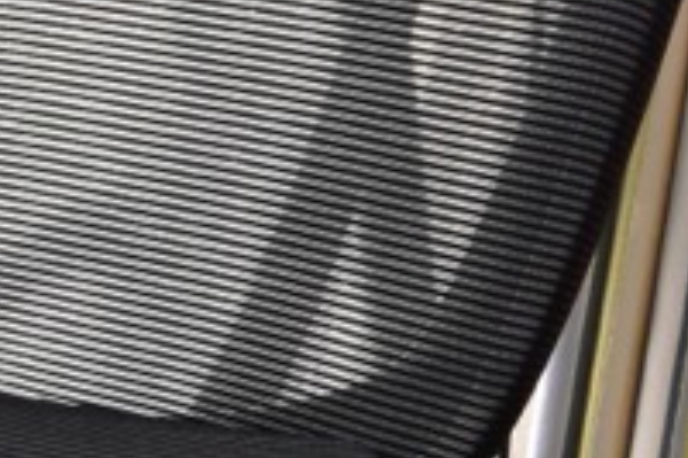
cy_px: 720
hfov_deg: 9.9
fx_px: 3628
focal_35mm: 190
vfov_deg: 7.1
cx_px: -802
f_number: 10
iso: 1600
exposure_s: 1/1000
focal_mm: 22
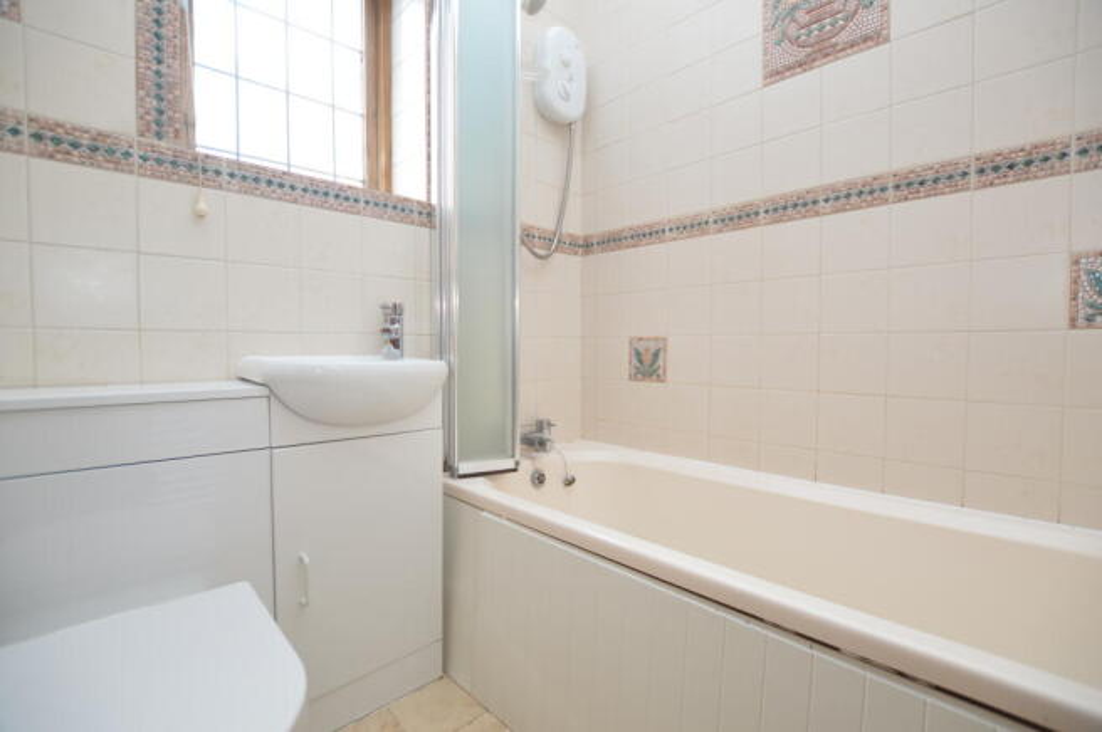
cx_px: 551
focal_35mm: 15
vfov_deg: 77.2
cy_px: 366
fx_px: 459
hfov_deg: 100.4
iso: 280
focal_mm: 10
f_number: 3.5
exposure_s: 1/125
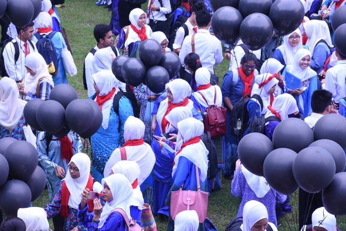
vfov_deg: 13.9
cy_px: 116
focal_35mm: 99
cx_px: 173
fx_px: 952
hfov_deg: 20.6
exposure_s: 1/160
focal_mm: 66
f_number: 10
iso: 400
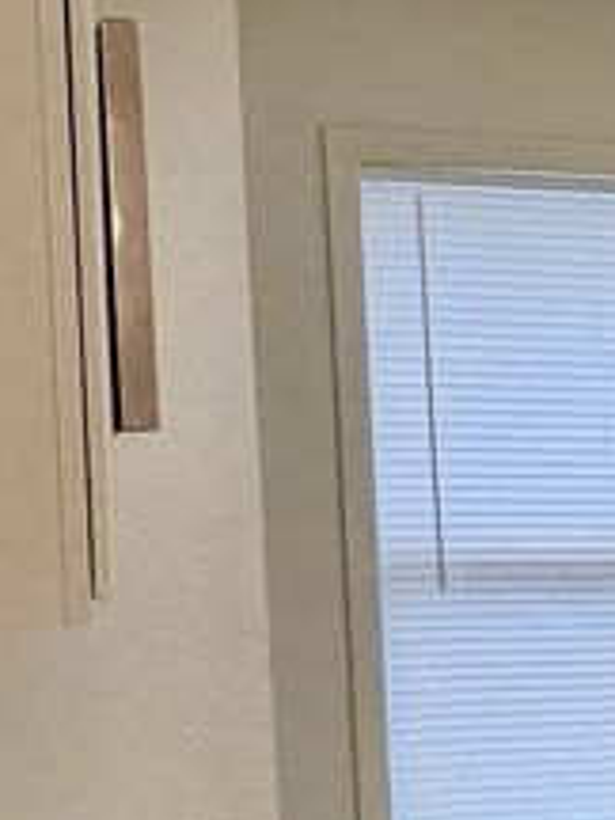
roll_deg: +0.8
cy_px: 797
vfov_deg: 16.1
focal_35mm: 120
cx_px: 1351
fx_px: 2843
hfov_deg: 10.9
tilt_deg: -6.7
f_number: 1.78
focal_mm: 6.76
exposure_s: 1/209
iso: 200
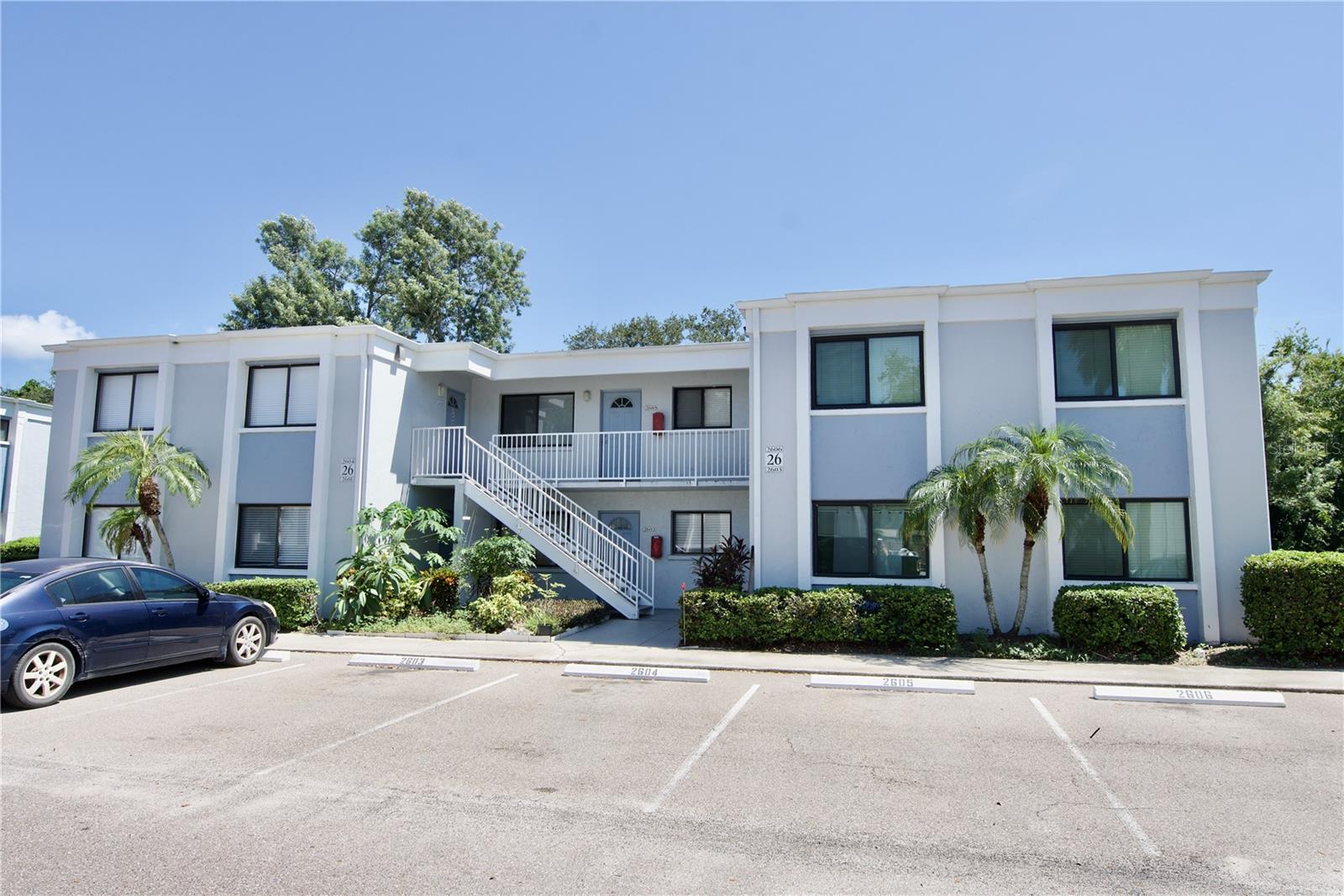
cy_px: 448
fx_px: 840
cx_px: 672
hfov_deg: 77.3
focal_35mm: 22
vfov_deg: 56.1
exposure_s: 1/250
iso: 100
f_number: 8
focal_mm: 15
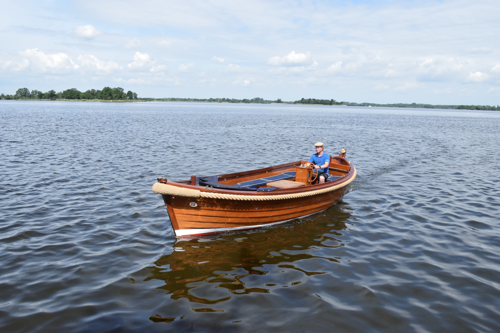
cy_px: 166
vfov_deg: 41.7
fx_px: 438
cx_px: 250
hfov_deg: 59.5
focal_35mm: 32
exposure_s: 1/320
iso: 640
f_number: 18
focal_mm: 21
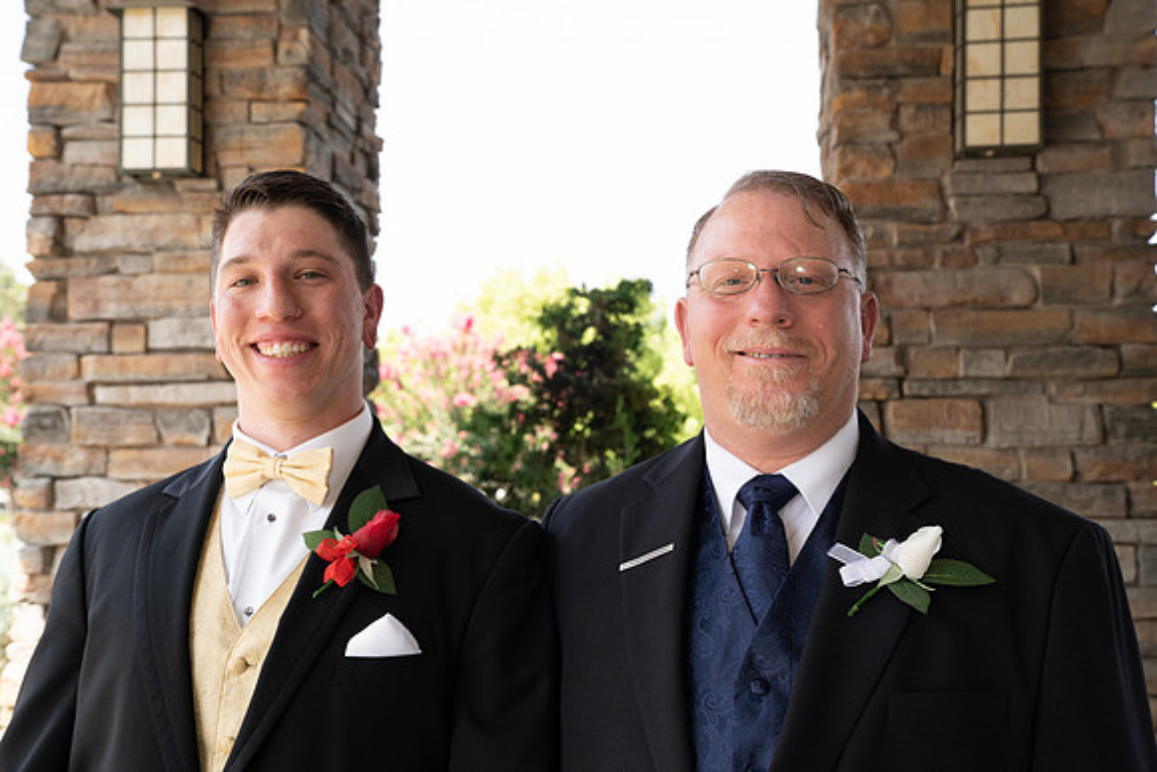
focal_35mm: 43
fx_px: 1382
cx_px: 578
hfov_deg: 45.4
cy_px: 386
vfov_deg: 31.2
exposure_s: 1/160
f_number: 6.3
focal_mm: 43
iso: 400
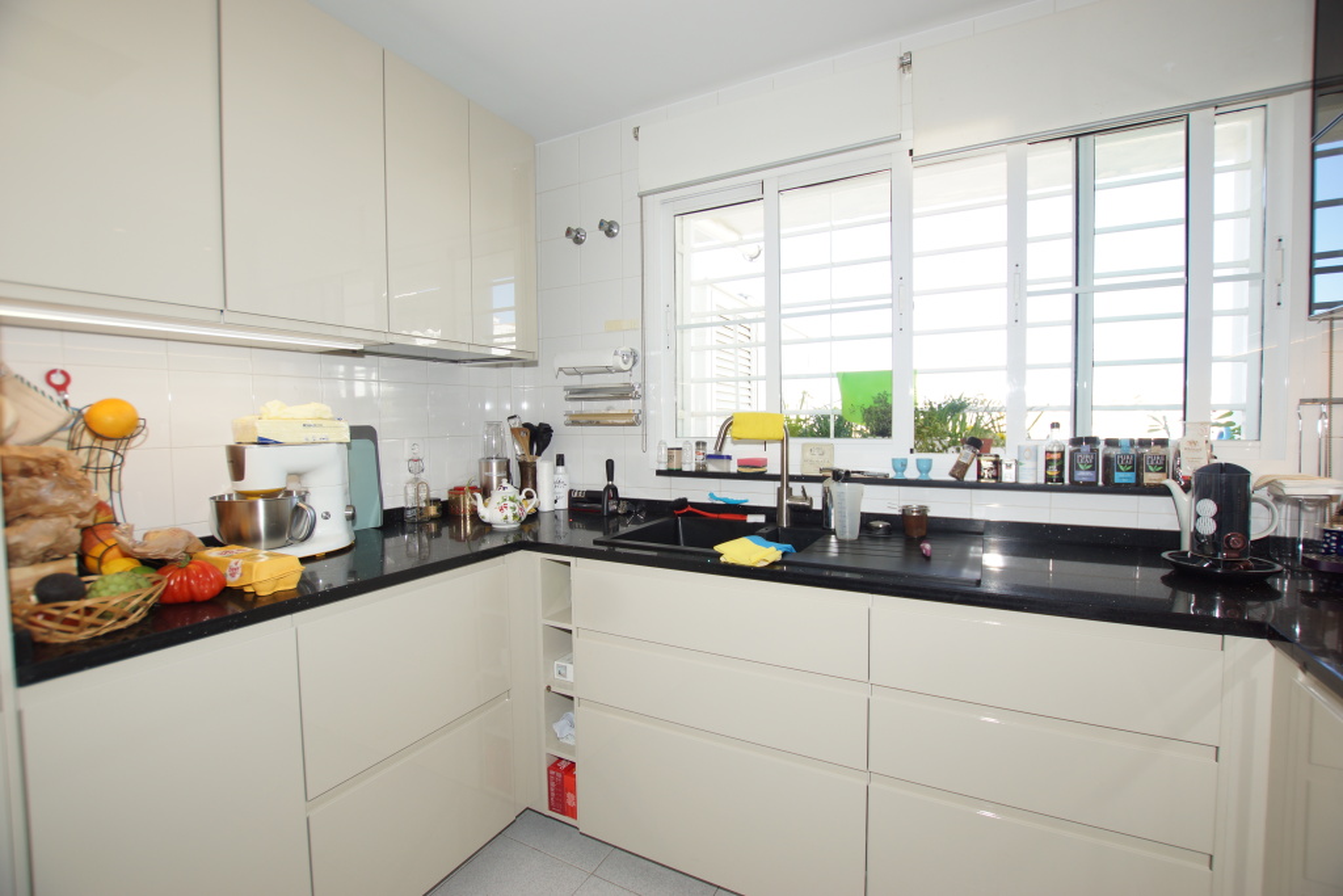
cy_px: 448
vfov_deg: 77.3
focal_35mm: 15
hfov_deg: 100.4
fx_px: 560
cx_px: 672
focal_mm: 10
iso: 100
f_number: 4
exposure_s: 1/60
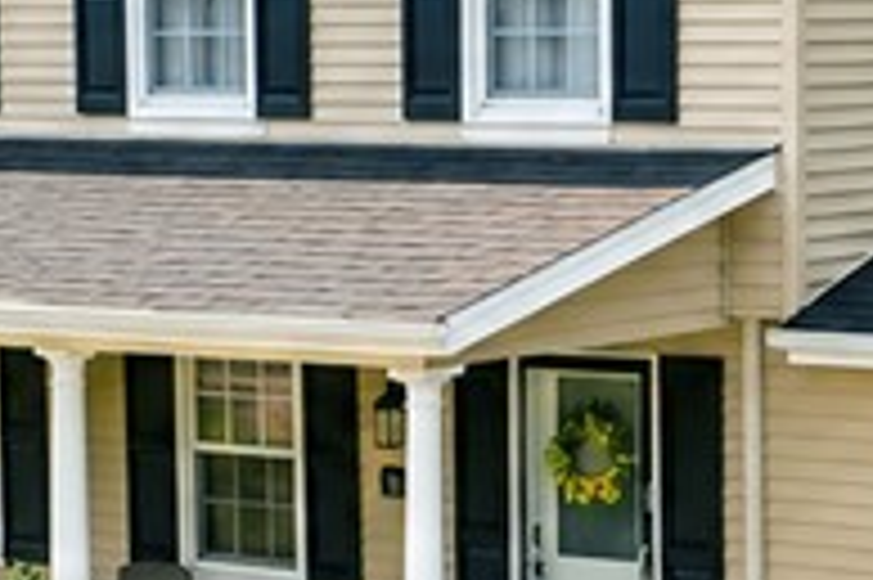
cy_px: 369
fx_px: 3804
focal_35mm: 157
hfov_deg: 12.8
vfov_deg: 8.7
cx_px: 986
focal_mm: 10.26
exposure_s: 1/200
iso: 100
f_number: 5
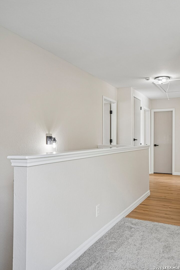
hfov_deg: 40.0
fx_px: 247
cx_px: 90
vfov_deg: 57.2
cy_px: 135
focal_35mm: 33
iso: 400
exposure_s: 1/30
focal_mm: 33
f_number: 8
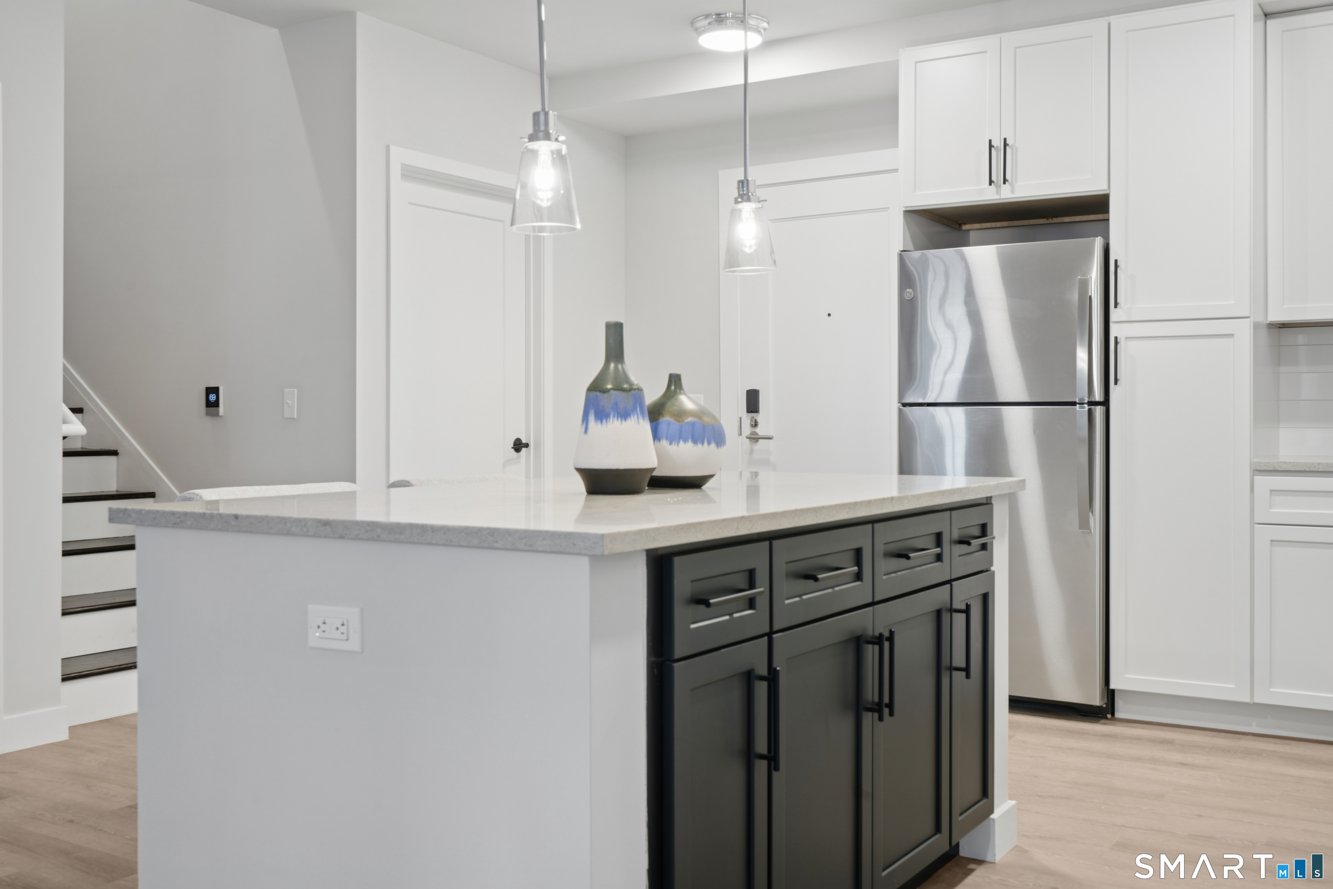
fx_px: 1296
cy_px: 444
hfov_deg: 54.4
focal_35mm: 35
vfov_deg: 37.9
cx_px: 666
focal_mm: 35
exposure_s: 1.3
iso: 100
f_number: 11
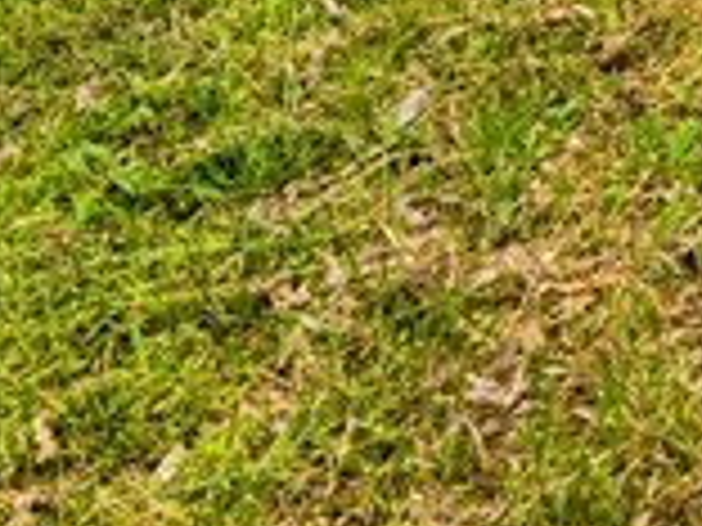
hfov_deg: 10.7
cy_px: -922
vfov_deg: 8.6
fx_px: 3062
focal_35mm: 151
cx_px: 1814
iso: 10
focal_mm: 6.3
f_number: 1.7
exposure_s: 1/389
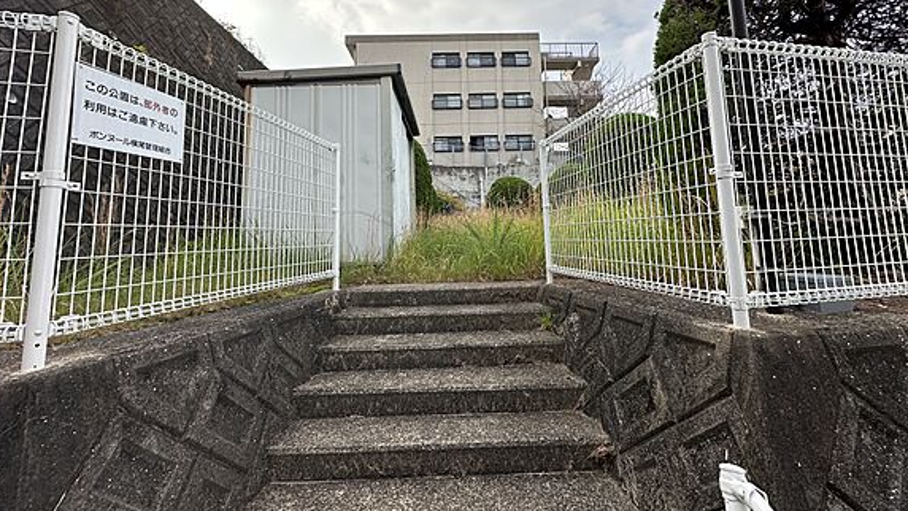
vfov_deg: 66.1
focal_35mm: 16
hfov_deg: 99.4
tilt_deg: +6.5
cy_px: 192
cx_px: 456
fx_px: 385
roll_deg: -0.2
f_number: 2.2
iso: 40
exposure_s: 1/567
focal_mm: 2.22
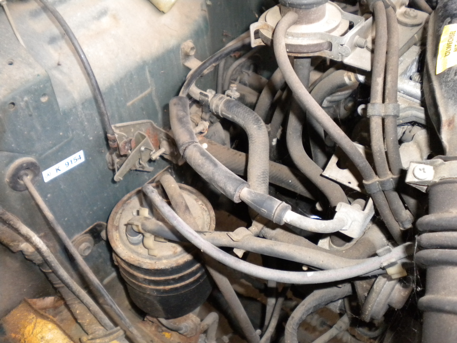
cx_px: 228
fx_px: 462
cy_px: 172
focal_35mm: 35
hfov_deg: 52.6
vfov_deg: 40.7
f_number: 3.1
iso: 400
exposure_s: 1/30
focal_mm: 6.3
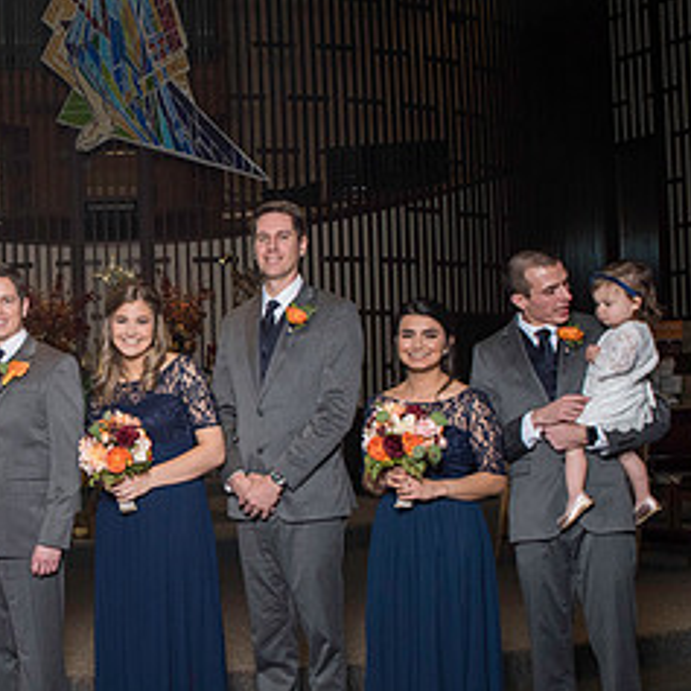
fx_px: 1129
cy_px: 421
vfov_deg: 33.9
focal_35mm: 50
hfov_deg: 32.5
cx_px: 82
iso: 1000
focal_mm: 24
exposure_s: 1/160
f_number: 6.3
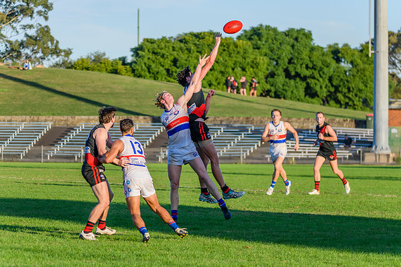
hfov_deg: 11.2
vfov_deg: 7.5
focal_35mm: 184
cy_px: 140
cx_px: 211
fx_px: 2045
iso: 800
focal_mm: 150
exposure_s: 1/2000
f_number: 5.6
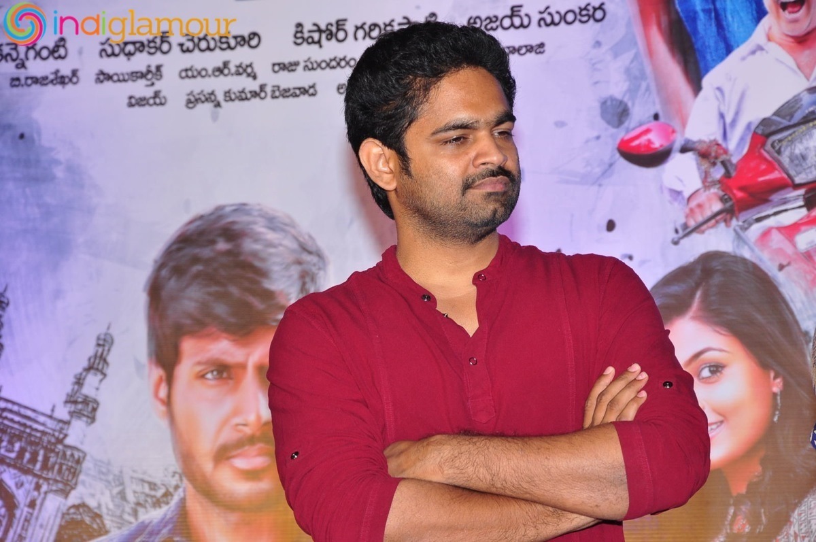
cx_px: 408
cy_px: 271
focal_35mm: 158
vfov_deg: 8.7
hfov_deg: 13.1
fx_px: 3566
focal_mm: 105
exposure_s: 1/125
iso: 400
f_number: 8
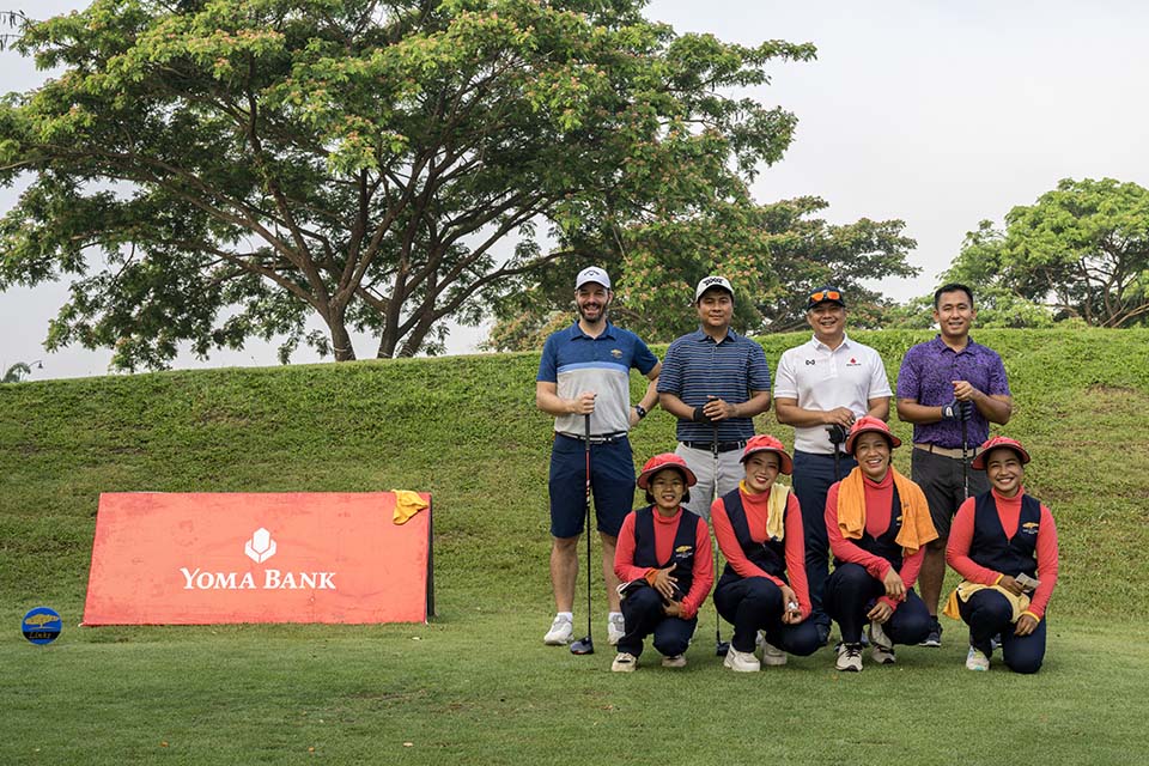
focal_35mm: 42
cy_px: 383
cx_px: 574
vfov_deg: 31.9
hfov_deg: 46.4
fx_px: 1340
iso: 720
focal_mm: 42
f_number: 8
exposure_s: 1/500
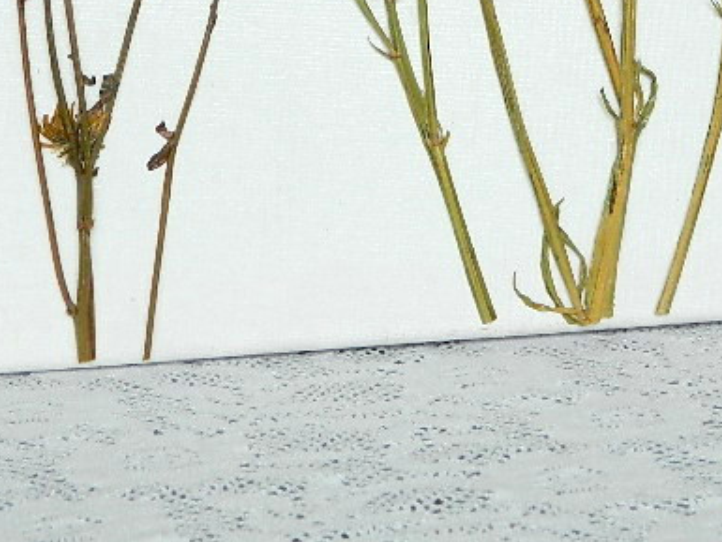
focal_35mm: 109
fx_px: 2274
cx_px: 469
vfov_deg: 13.1
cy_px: -176
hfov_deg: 18.0
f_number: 3.5
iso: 80
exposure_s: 1/160
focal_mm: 7.3
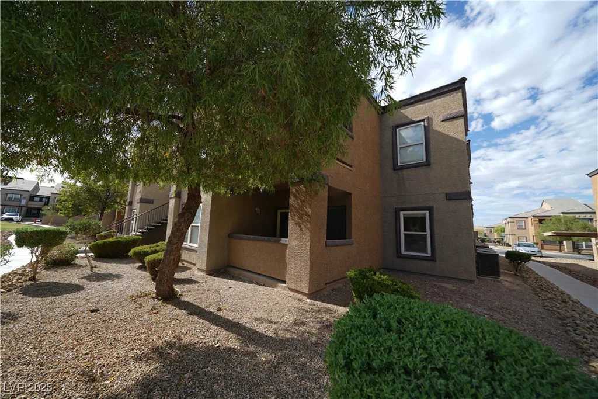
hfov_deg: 112.6
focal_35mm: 12
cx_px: 299
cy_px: 200
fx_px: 199
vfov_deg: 90.0
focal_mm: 12
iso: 50
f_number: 7.1
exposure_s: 1/125
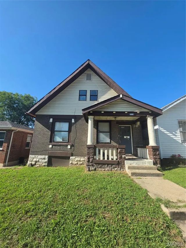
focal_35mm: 13
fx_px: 93
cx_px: 93
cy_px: 124
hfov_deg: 89.9
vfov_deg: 106.2
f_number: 1.9
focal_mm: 2.2
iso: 32
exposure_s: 1/1070
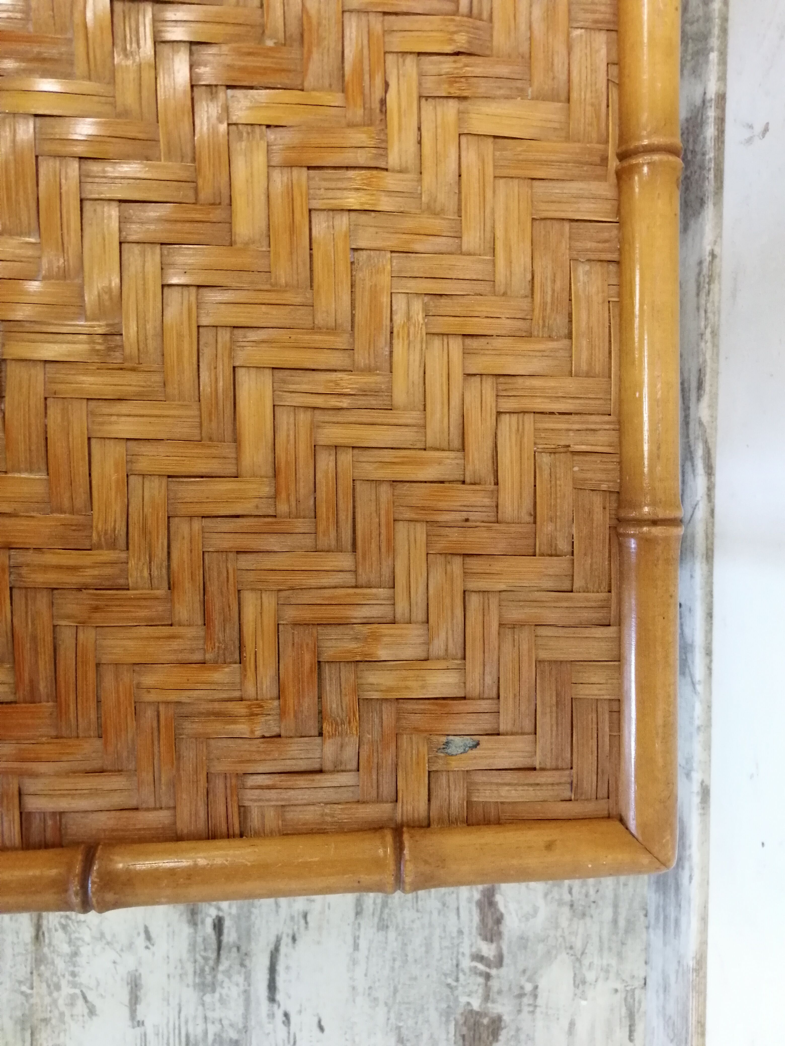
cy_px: 523
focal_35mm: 24
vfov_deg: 71.6
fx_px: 726
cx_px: 392
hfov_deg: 56.8
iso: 125
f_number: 2.2
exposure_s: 1/33.3
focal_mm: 2.38
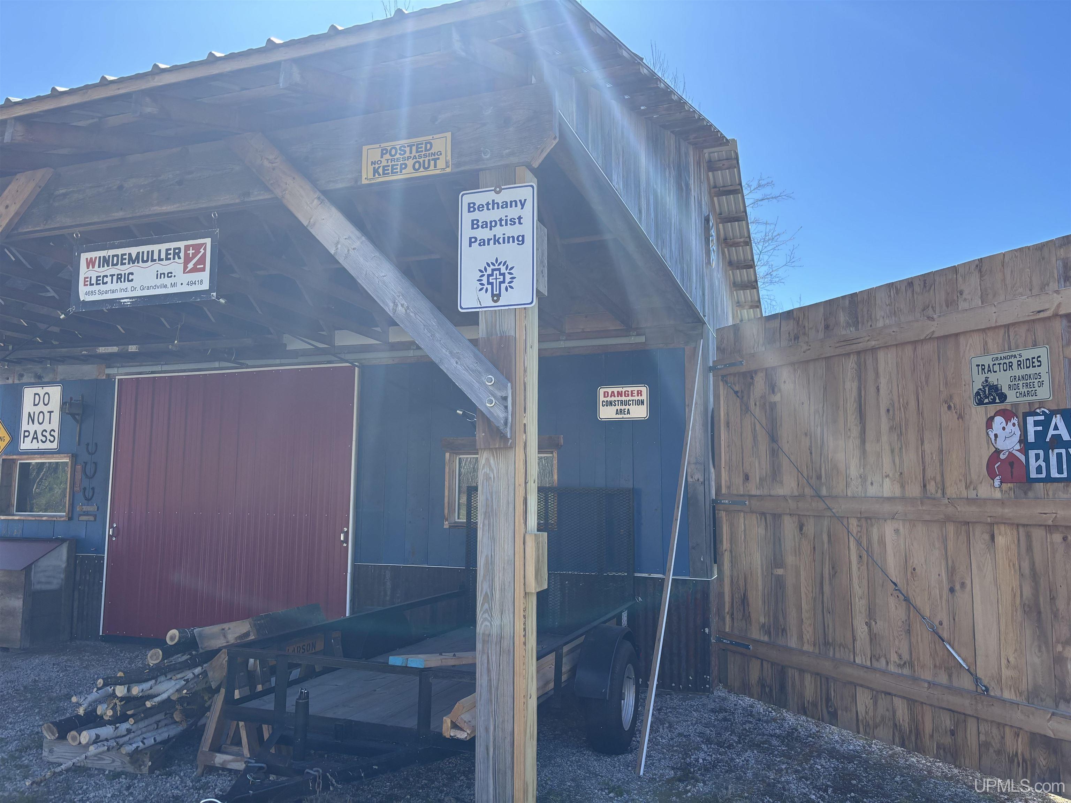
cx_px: 536
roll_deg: -0.9
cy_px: 402
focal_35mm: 26
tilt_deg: +6.3
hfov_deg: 67.3
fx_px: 804
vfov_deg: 53.1
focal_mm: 5.96
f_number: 1.6
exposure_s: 1/1092
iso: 50
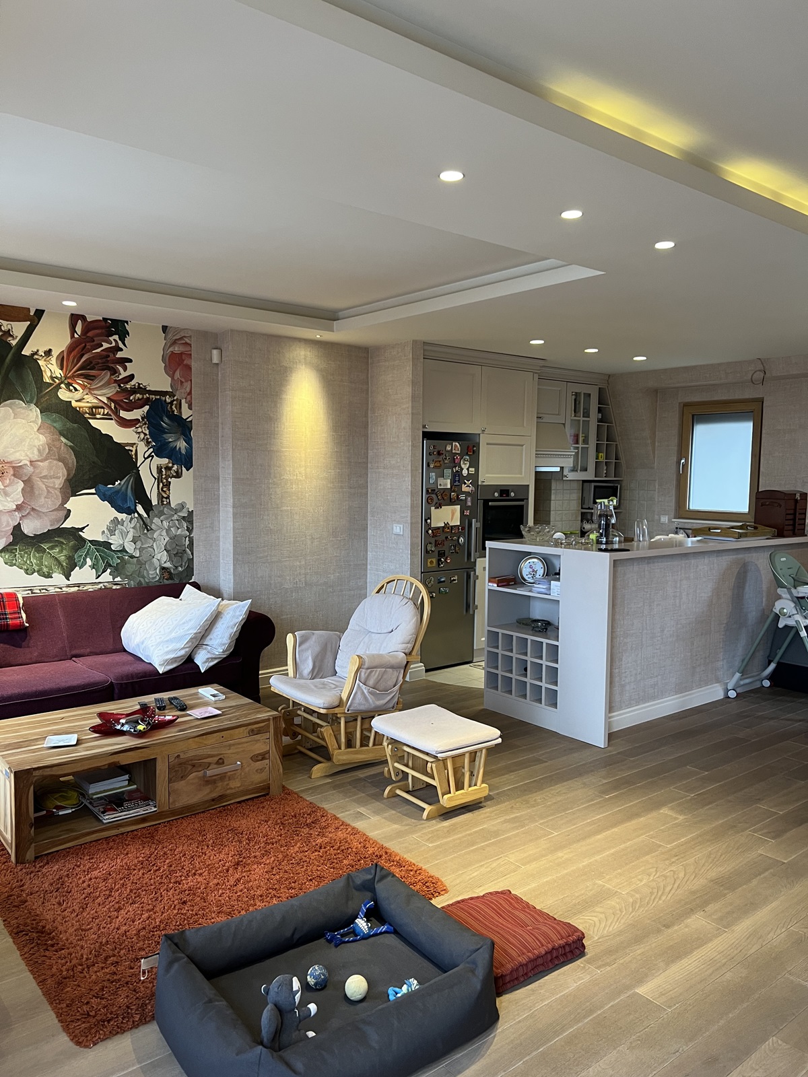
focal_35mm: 26
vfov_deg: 67.3
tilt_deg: -4.0
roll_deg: -1.2
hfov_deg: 53.1
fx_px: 809
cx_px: 404
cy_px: 538
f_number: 1.5
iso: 125
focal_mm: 5.7
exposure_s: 1/50
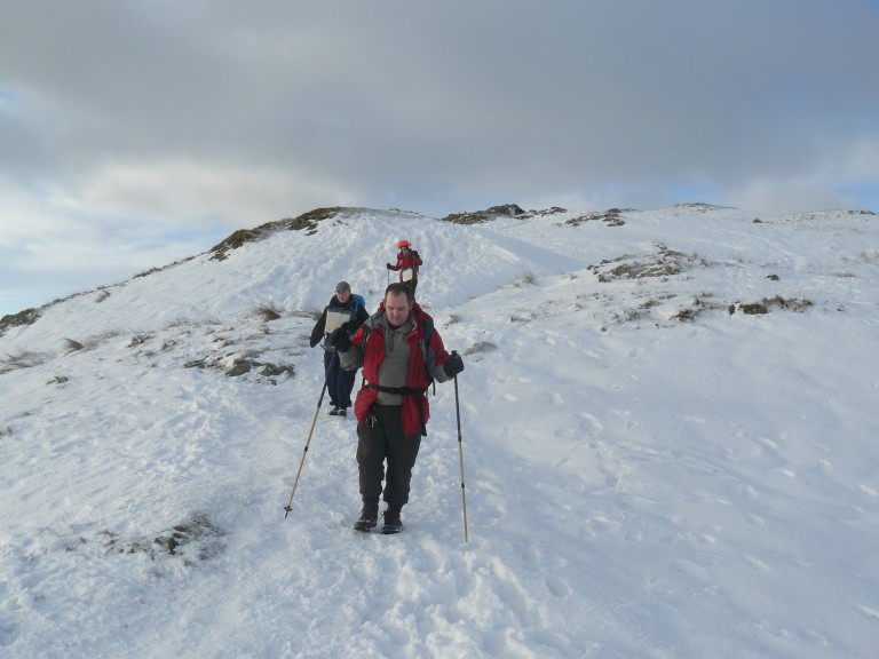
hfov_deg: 51.4
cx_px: 440
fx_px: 914
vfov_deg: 39.7
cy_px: 330
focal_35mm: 36
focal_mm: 6
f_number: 5.6
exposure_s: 1/400
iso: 100
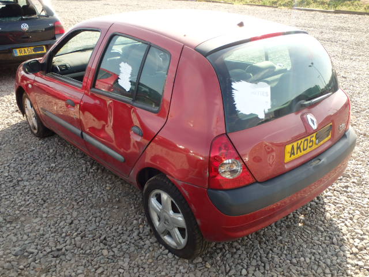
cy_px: 138
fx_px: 362
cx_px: 184
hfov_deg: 54.0
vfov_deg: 41.8
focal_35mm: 34
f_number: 4.4
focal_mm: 6.1
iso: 125
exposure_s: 1/160
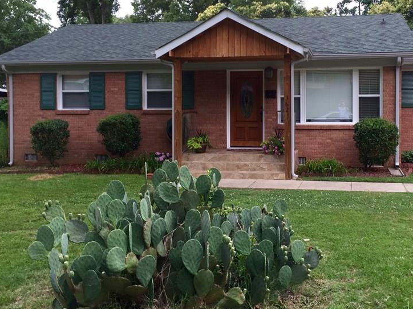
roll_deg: -0.1
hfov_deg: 45.6
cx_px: 239
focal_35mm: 41
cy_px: 112
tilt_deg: -0.7
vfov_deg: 34.9
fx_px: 489
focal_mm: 4.15
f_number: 2.2
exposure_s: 1/60
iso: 32
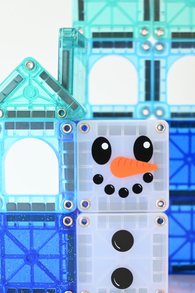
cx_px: 117
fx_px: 528
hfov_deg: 20.9
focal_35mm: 65
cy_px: 175
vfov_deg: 30.9
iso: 1100
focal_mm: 36
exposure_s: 1/125
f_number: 5.3
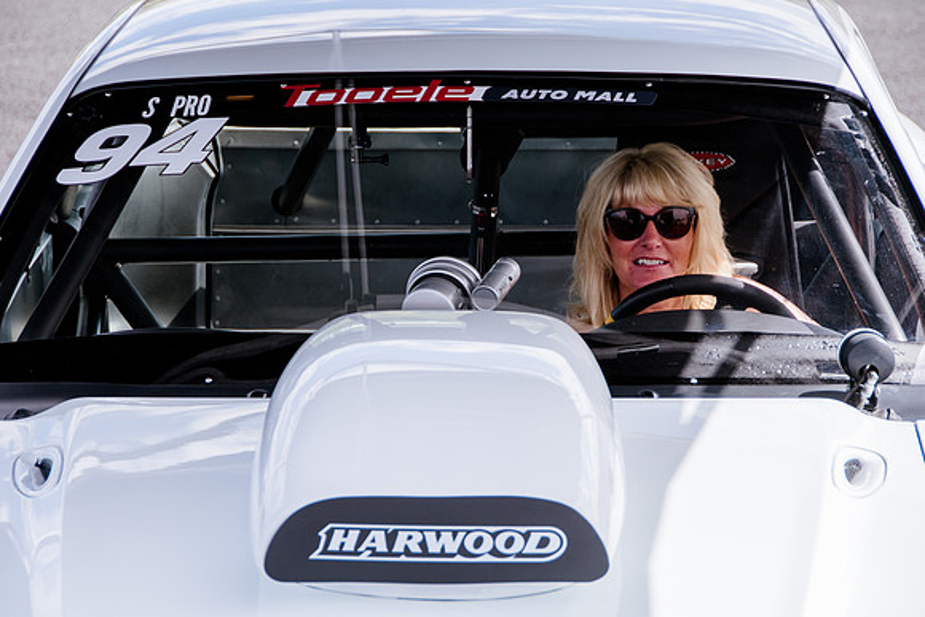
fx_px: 4249
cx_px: 471
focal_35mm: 165
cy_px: 309
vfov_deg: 8.3
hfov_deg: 12.4
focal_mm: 105
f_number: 7.1
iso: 160
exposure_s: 1/400
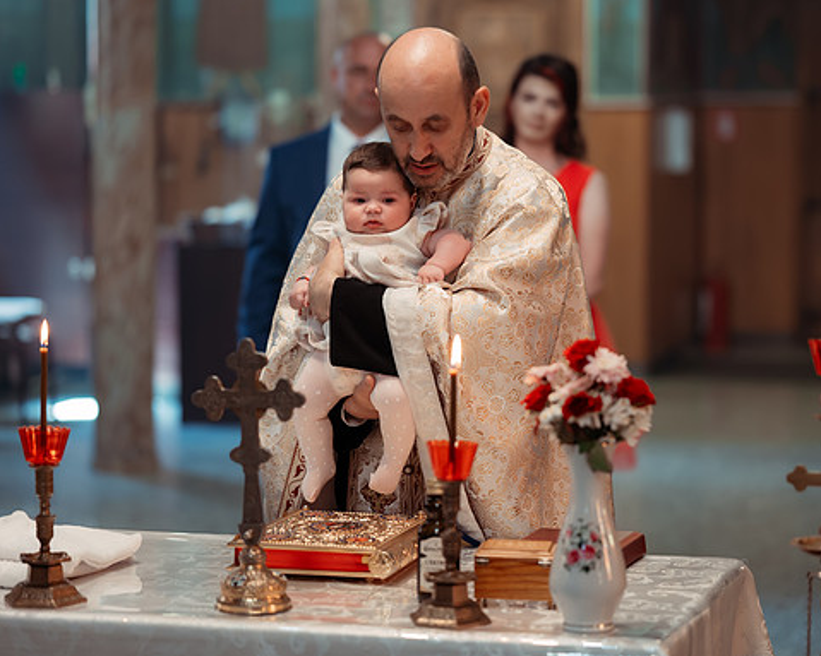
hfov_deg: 17.6
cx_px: 482
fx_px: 2648
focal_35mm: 109
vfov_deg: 14.1
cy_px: 284
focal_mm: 85
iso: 1600
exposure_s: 1/200
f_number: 2
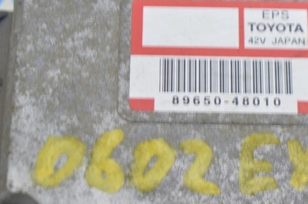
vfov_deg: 8.1
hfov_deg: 12.2
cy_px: 35
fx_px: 1436
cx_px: 206
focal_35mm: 168
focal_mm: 55
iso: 400
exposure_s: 1/20
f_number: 5.6
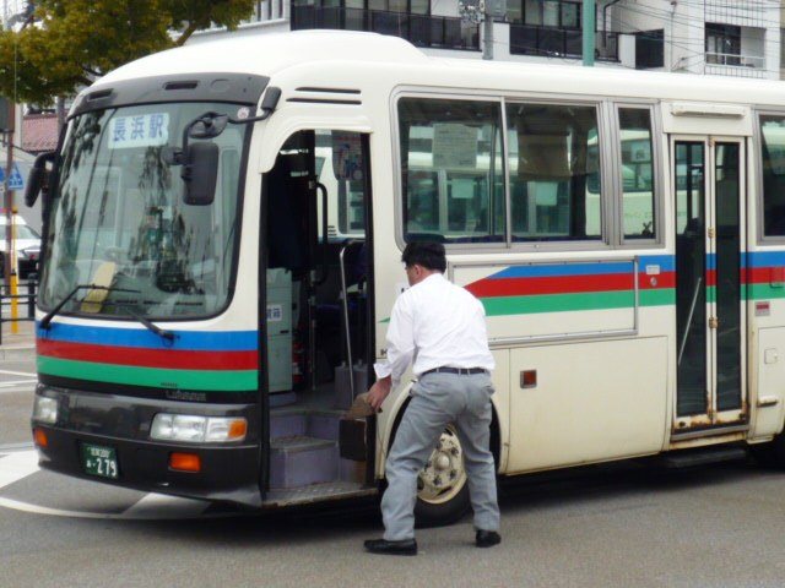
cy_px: 294
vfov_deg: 17.6
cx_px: 392
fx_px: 1905
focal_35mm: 84
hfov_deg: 23.3
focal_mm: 8.3
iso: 100
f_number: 4.3
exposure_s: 1/250
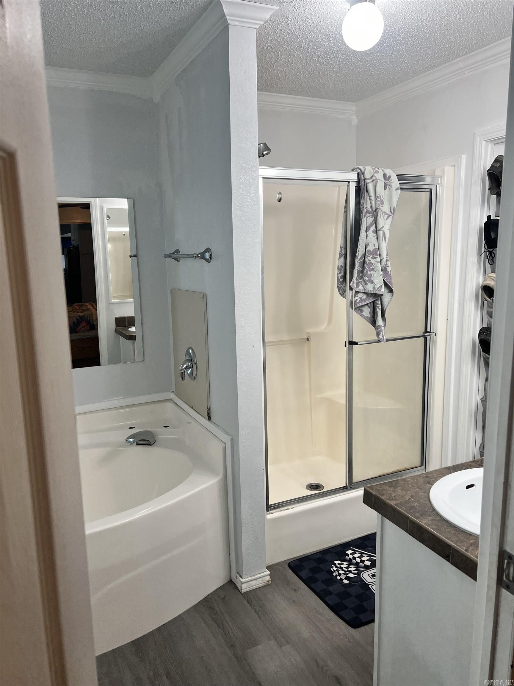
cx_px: 257
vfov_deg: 67.3
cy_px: 343
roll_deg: +1.4
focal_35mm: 26
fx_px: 515
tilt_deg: -9.2
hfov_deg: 53.1
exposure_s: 1/120
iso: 80
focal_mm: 5.7
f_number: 1.5
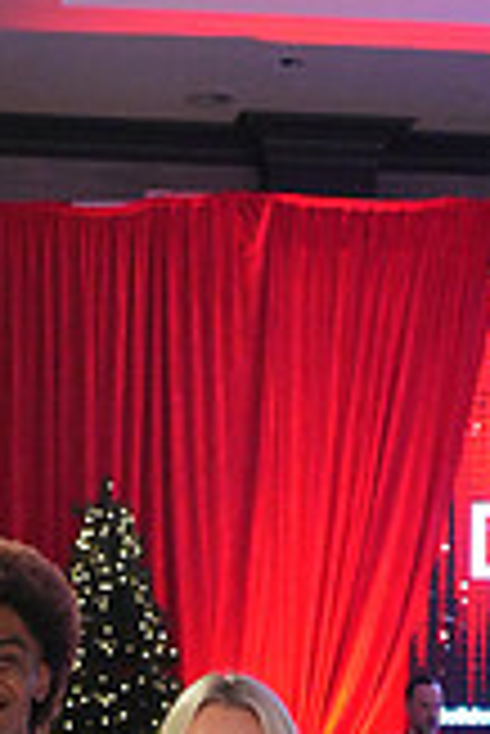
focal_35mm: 107
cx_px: 97
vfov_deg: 17.4
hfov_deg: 12.8
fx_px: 2180
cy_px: 1058
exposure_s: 1/400
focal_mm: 30
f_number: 4
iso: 5000
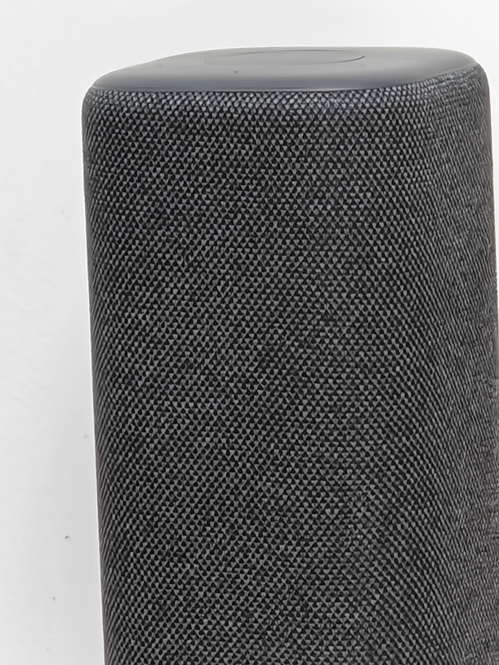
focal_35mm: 533
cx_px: 250
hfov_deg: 2.8
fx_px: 10244
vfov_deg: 3.7
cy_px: 332
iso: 1000
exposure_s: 1/20
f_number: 2.5
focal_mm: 13.3
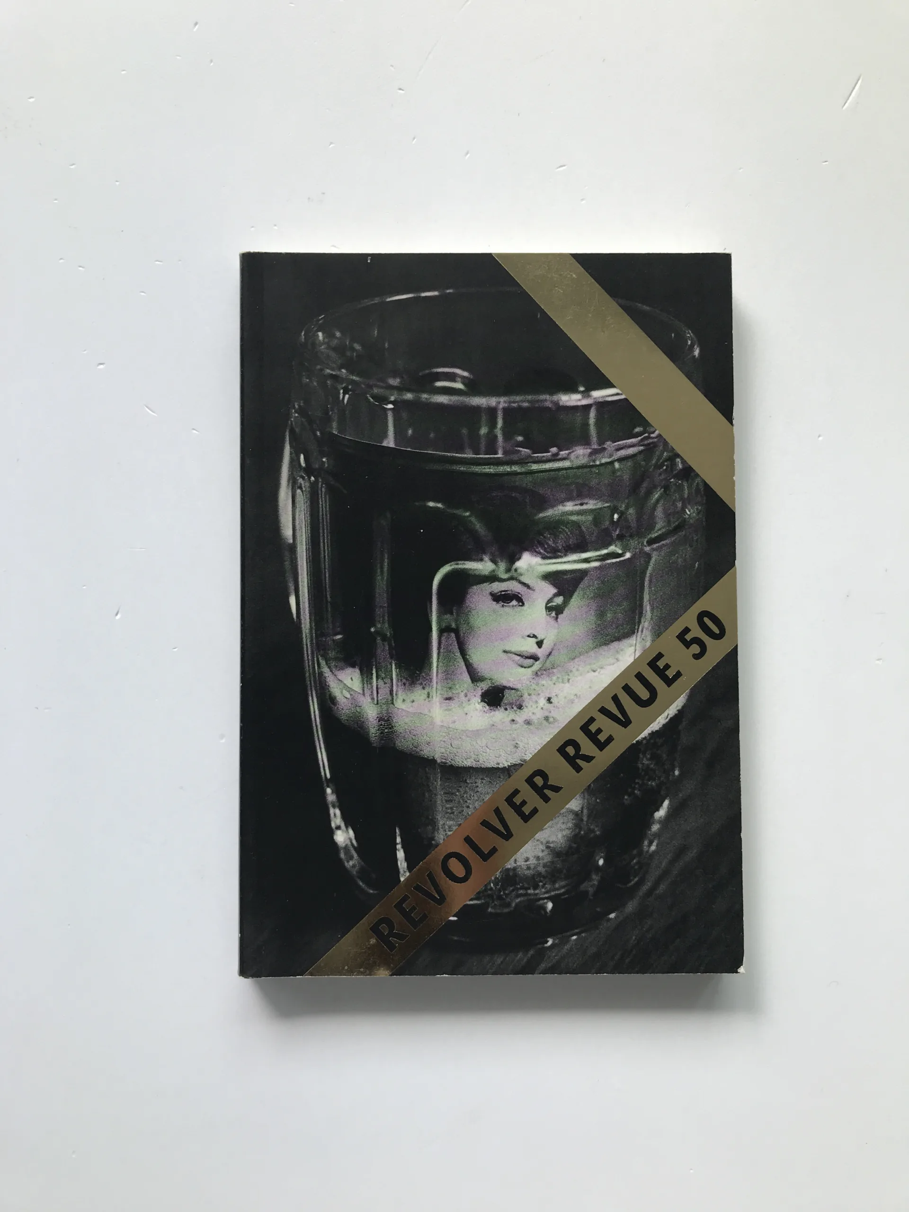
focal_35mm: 28
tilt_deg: -88.5
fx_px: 980
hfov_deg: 49.7
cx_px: 454
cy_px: 606
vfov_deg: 63.4
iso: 20
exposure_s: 1/184
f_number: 1.8
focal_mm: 3.99
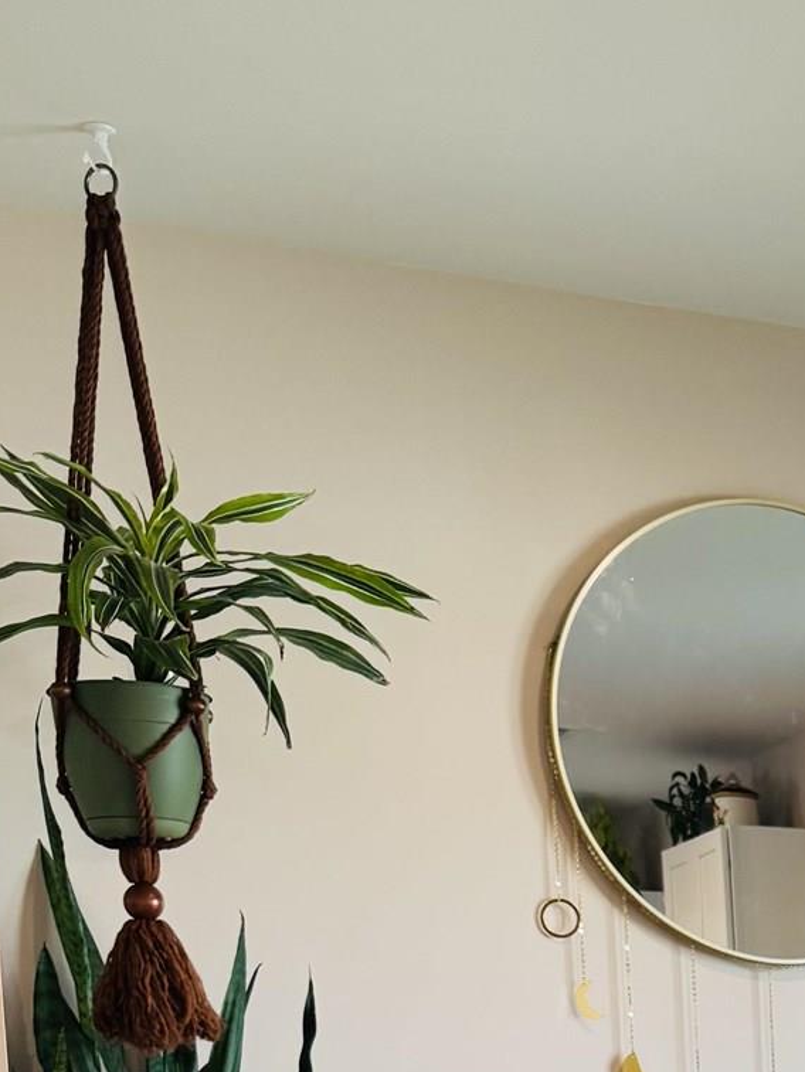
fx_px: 2263
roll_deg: +1.5
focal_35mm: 73
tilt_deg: -7.7
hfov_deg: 18.3
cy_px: 1426
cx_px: 1144
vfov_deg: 23.3
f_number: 1.78
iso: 125
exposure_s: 1/120
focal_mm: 6.76
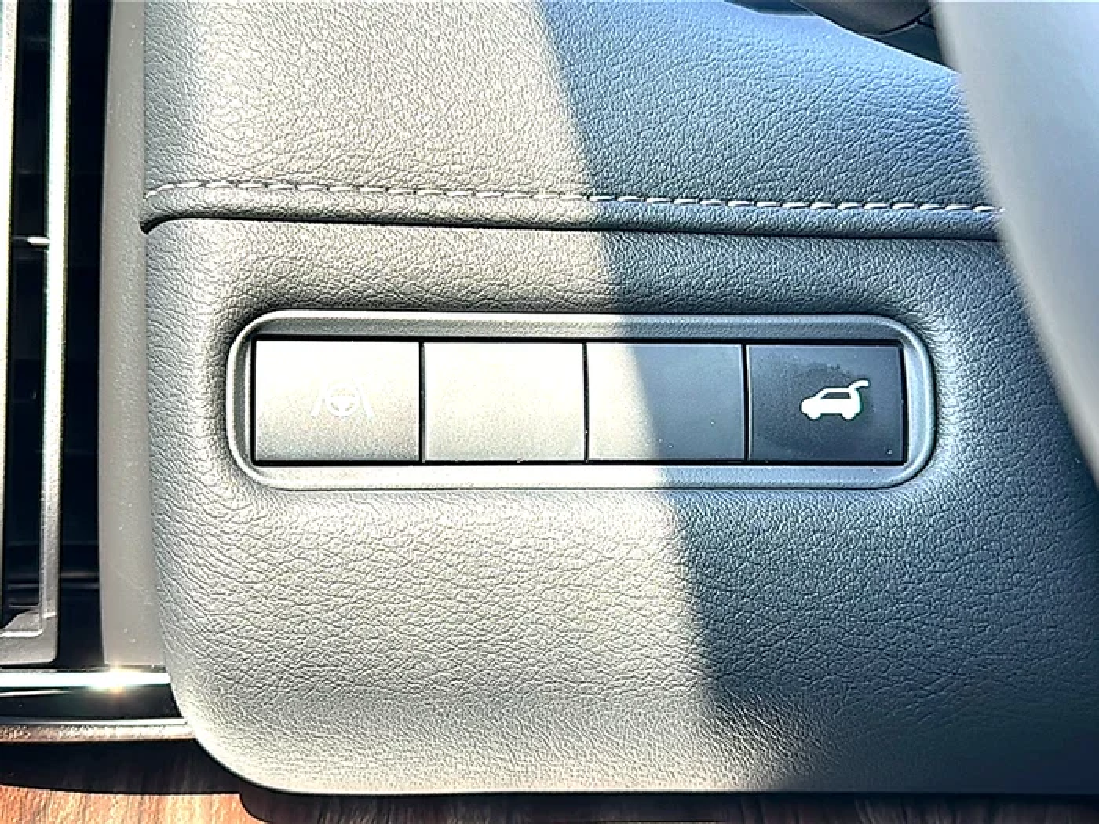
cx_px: 550
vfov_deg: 34.3
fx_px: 1333
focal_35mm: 42
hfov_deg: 44.8
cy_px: 412
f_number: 1.78
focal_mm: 6.86
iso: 80
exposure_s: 1/392
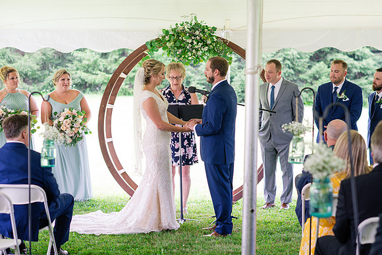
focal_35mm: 86
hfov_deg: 23.5
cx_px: 193
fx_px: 917
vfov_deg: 15.8
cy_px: 127
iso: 500
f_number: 3.2
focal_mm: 85
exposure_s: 1/250
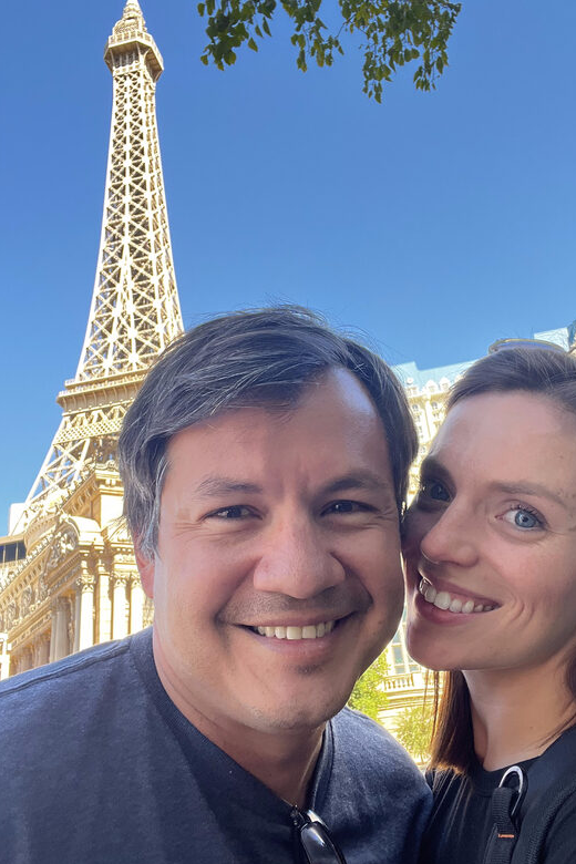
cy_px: 425
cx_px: 329
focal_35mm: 32
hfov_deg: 41.0
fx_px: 768
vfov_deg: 58.7
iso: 50
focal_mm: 2.71
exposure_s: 1/120
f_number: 2.2
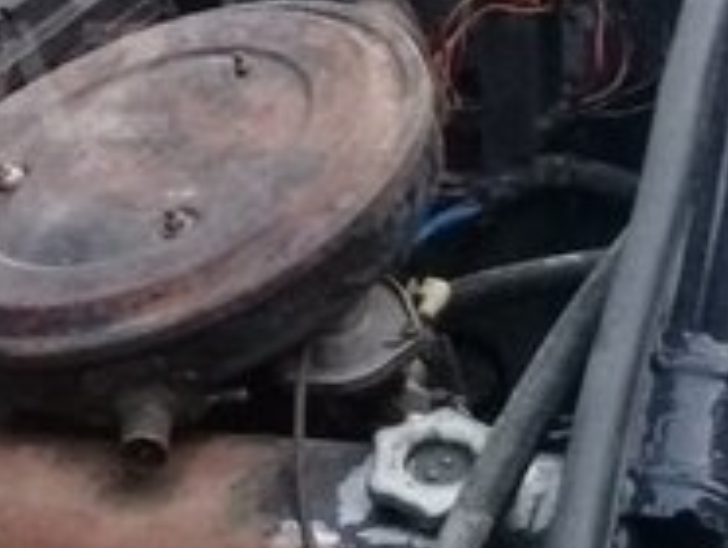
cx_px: -231
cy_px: 80
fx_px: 2316
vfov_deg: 13.4
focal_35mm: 110
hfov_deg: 16.8
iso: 200
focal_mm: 3.3
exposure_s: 1/25
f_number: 2.2
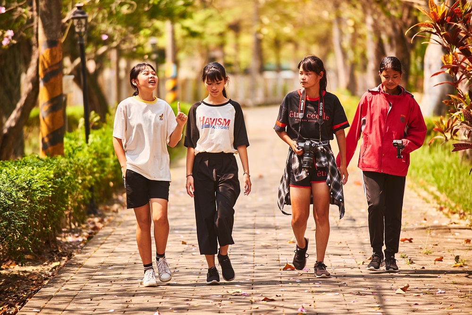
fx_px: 1967
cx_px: 236
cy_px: 158
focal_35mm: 150
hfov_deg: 13.7
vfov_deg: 9.2
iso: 200
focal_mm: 150
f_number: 2.8
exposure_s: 1/2000
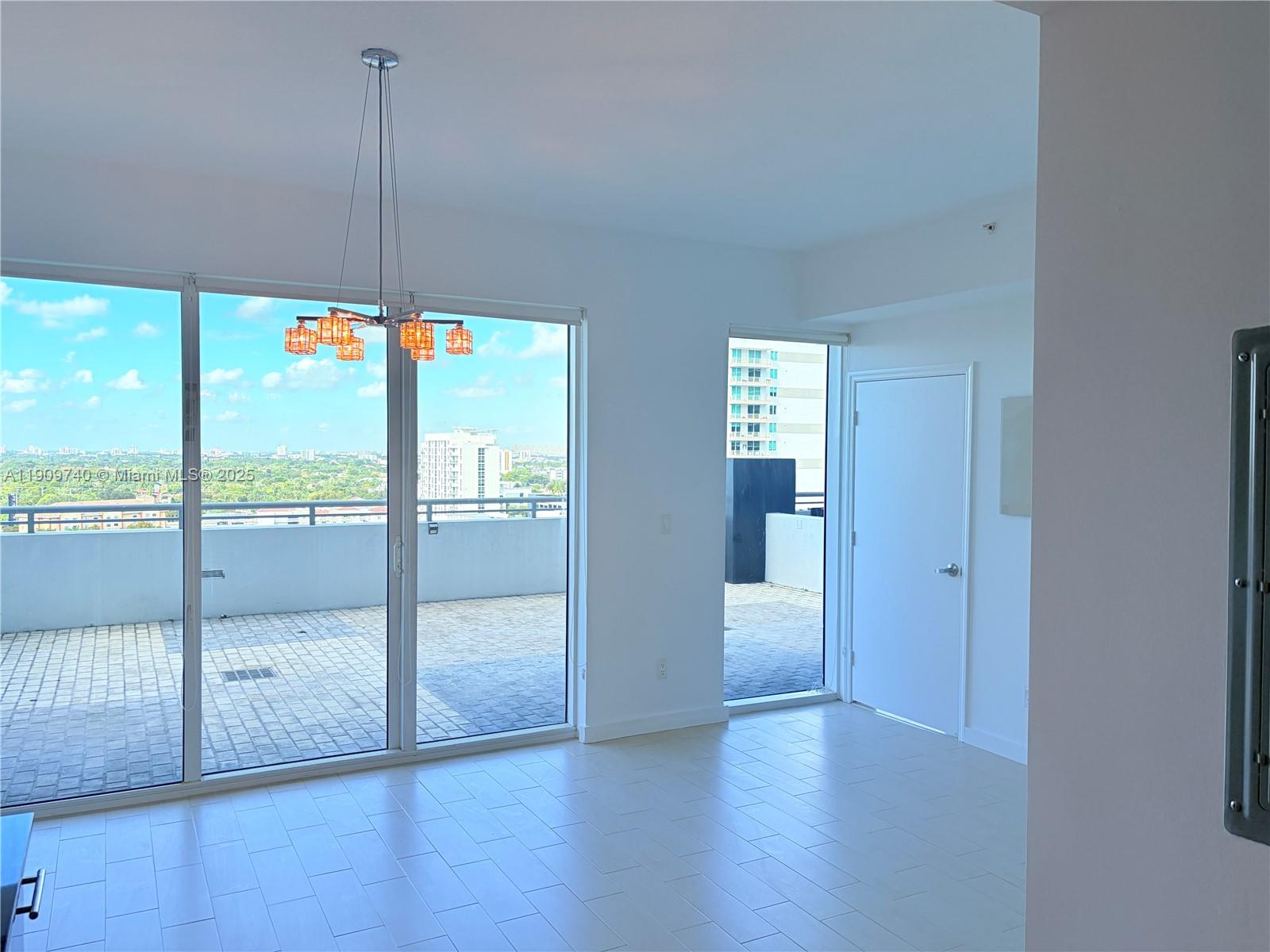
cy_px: 476
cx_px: 635
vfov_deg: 53.1
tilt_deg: -2.2
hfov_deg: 67.3
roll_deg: -0.8
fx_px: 954
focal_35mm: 26
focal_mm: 5.96
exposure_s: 1/660
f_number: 1.6
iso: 64
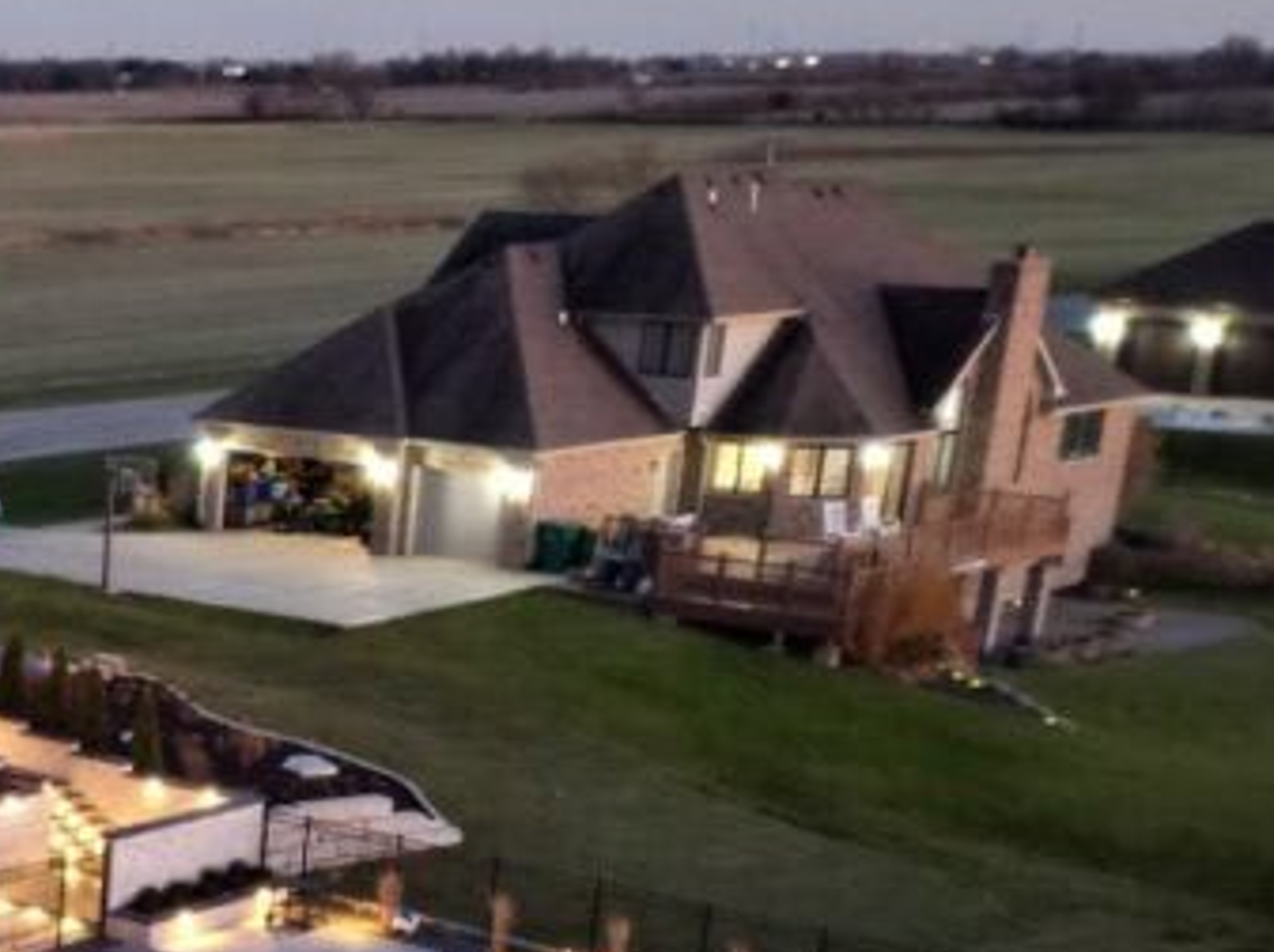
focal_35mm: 77
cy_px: 1239
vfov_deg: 17.9
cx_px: -367
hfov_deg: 22.7
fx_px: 2831
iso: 940
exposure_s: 1/10
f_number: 1.7
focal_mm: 6.7
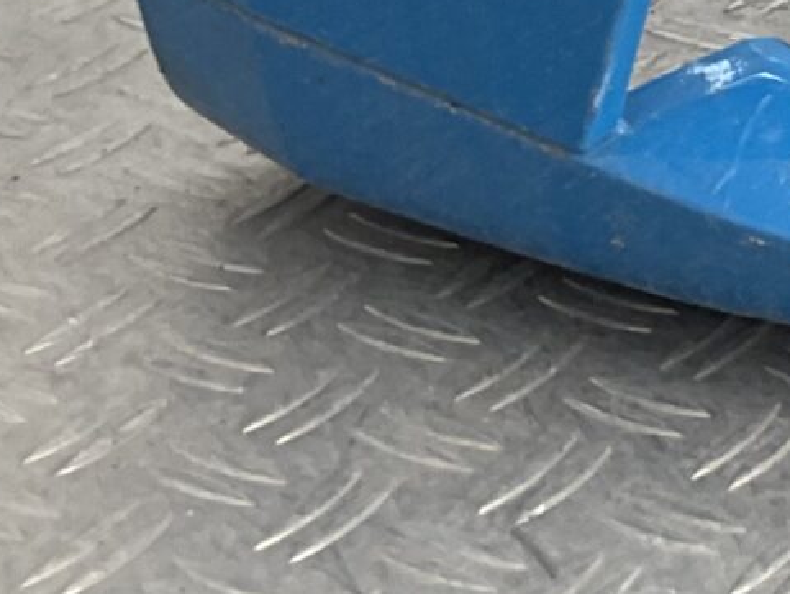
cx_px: 1601
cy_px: -468
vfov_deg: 9.2
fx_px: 3516
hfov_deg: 11.5
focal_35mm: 154
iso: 20
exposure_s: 1/120
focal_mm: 3
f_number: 1.8
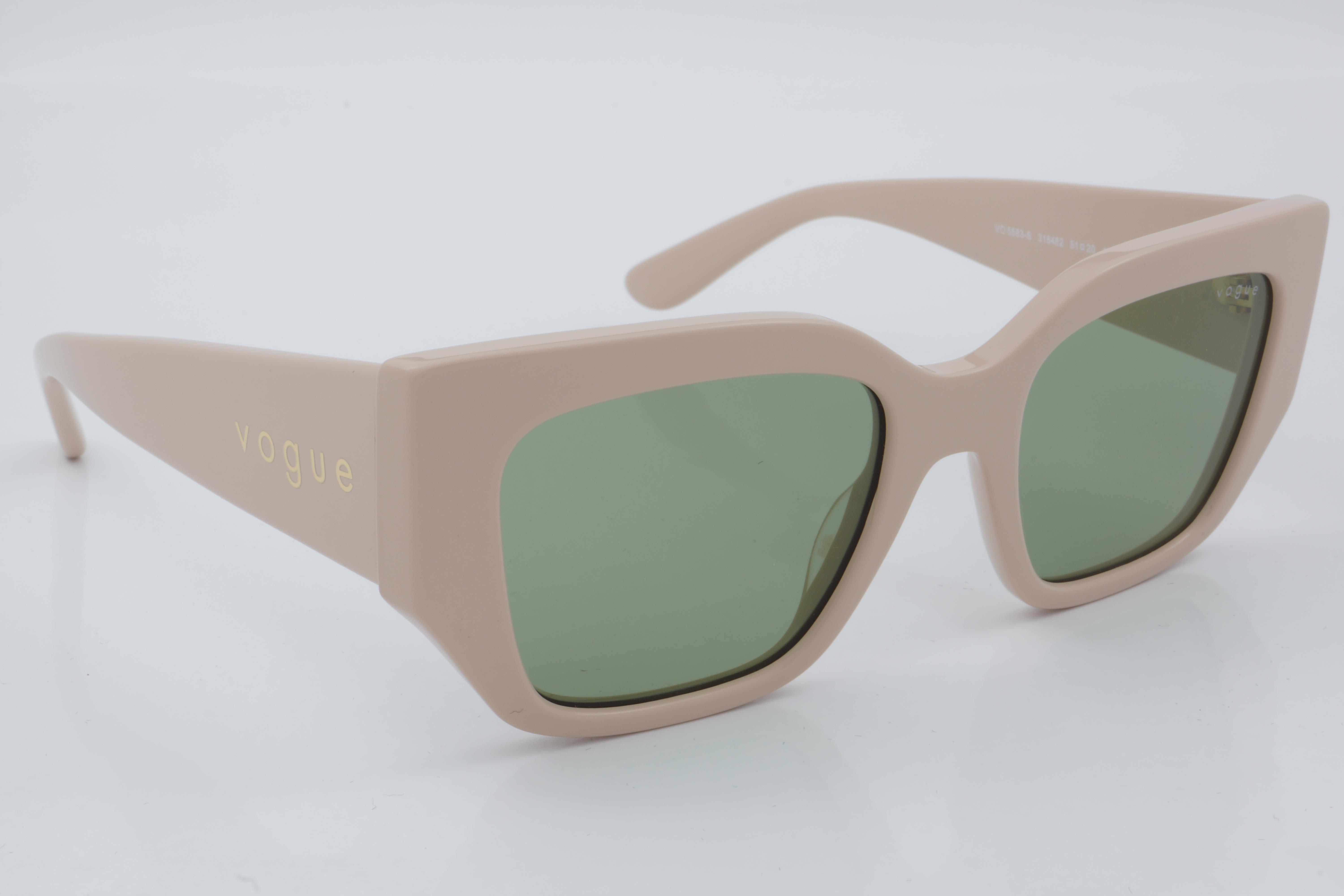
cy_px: 448
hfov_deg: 27.0
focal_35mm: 75
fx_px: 2800
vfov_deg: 18.2
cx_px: 672
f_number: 32
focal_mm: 50
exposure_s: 1/4
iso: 100
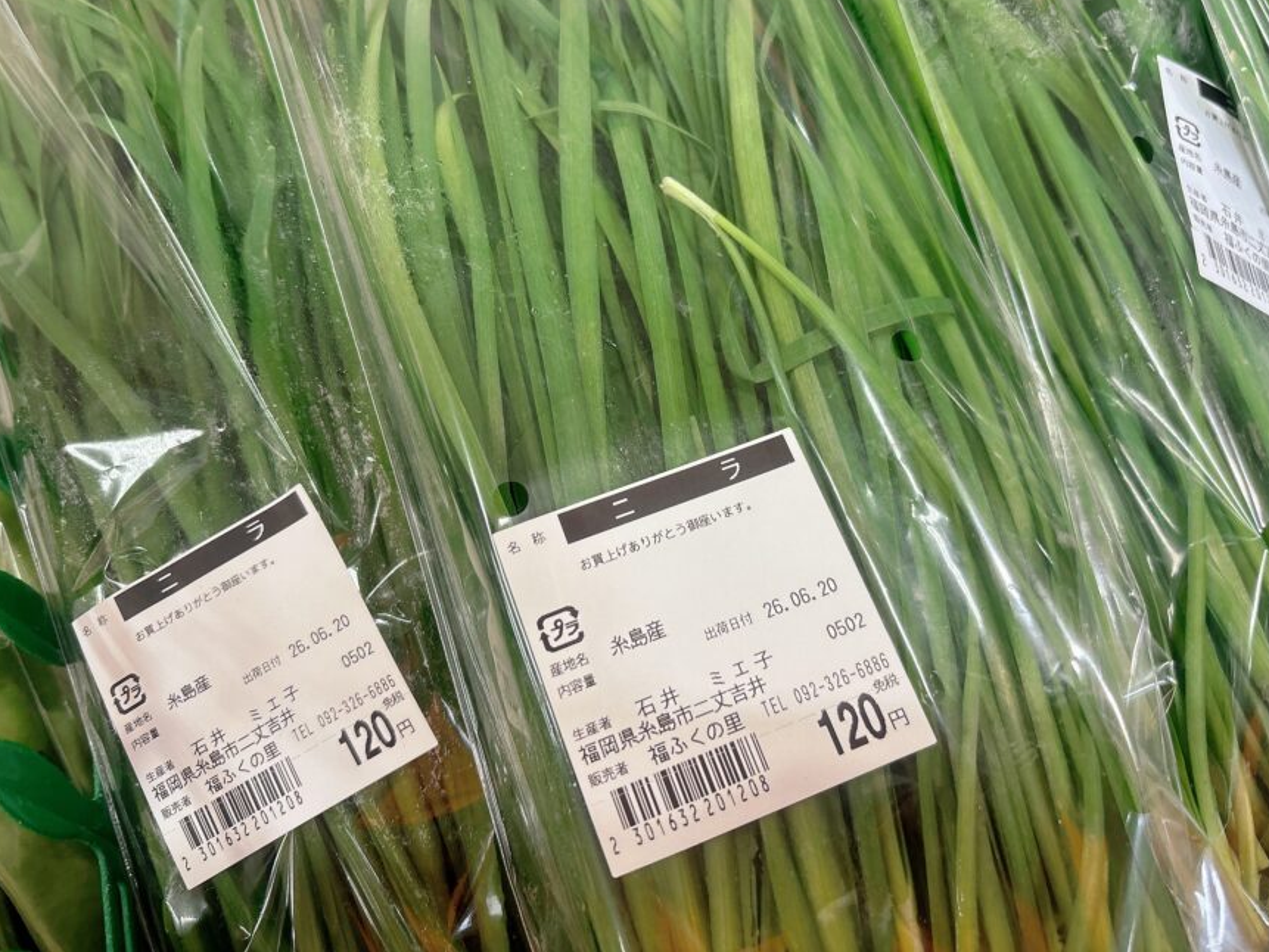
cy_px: 423
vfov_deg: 48.2
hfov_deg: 61.6
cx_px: 654
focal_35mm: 29
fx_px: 1063
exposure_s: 1/60
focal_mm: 5.96
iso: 100
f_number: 1.6
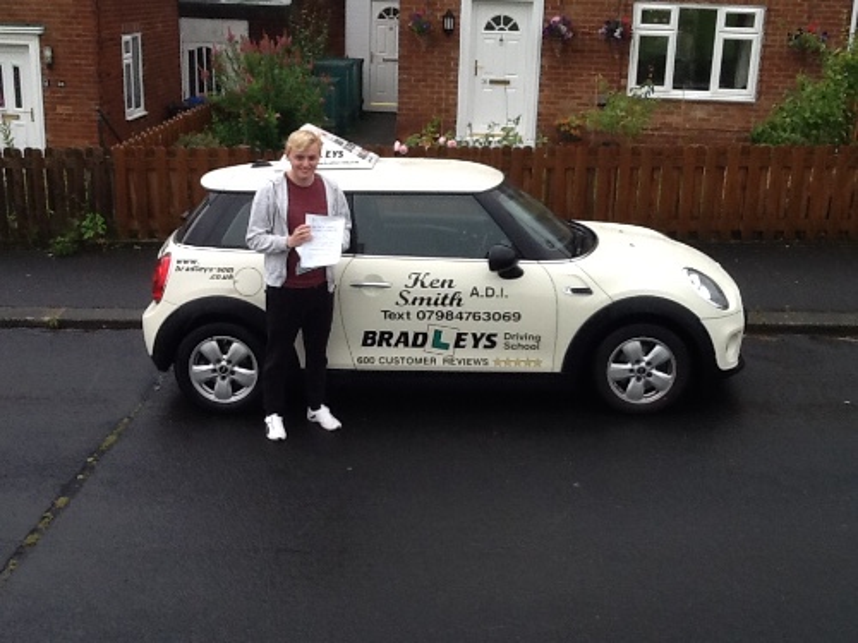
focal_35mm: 44
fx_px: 1091
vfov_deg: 32.9
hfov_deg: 42.9
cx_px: 429
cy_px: 322
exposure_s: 1/371
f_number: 2.4
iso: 40
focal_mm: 2.03
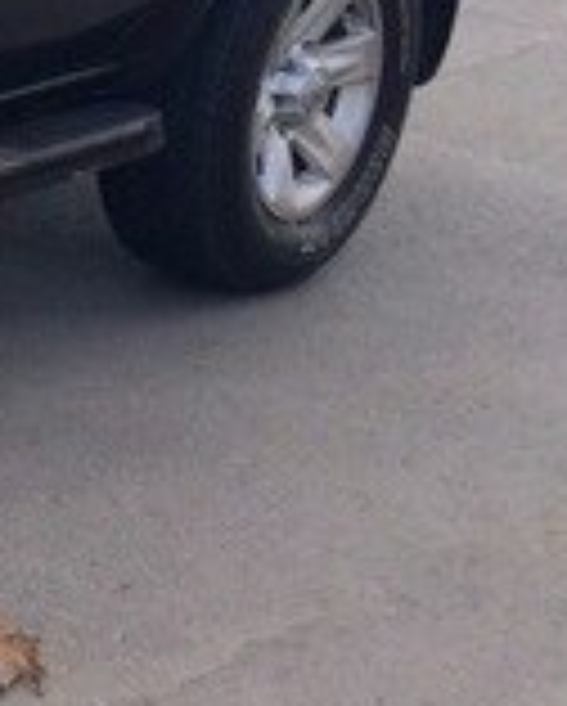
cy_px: 119
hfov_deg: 11.0
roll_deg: -1.4
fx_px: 2491
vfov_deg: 16.0
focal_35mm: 119
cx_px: -778
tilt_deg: -15.9
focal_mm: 4.15
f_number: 2.2
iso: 32
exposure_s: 1/838
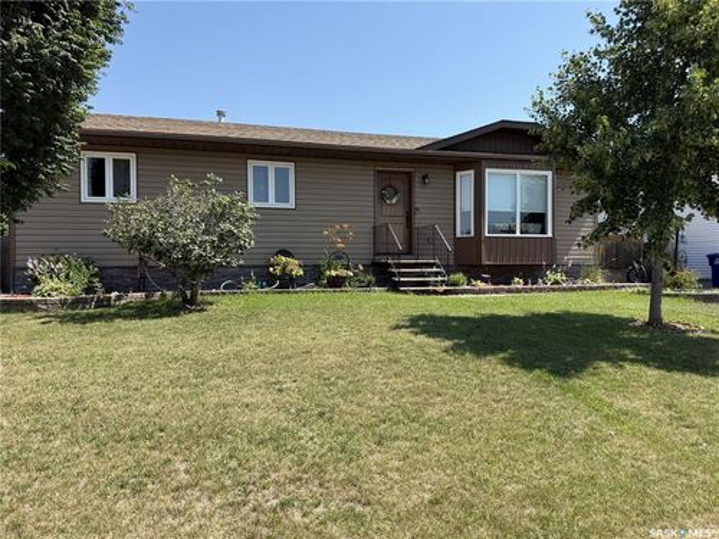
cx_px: 360
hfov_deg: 71.6
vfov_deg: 56.8
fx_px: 498
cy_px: 270
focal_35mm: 24
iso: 80
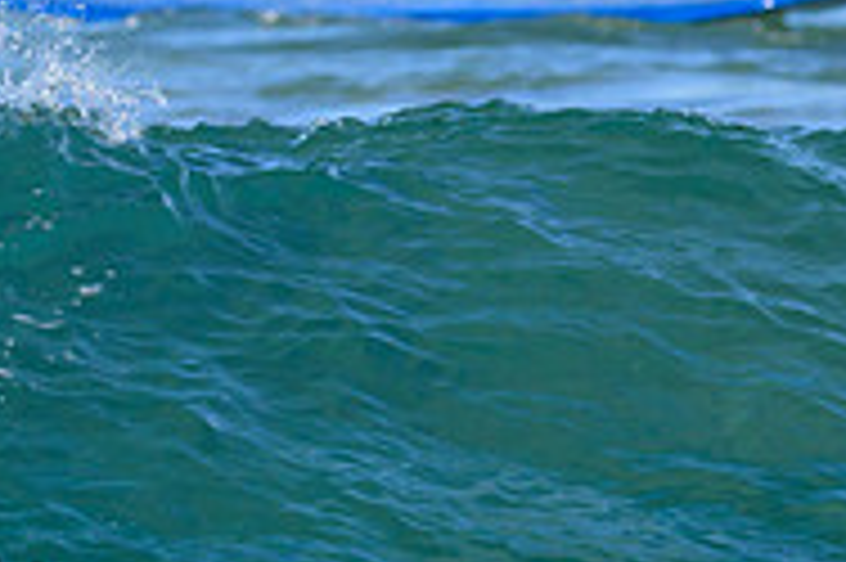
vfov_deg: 1.1
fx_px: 28950
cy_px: 329
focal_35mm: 1233
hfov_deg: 1.7
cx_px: -528
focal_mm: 290
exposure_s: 1/1600
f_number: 7.1
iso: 320
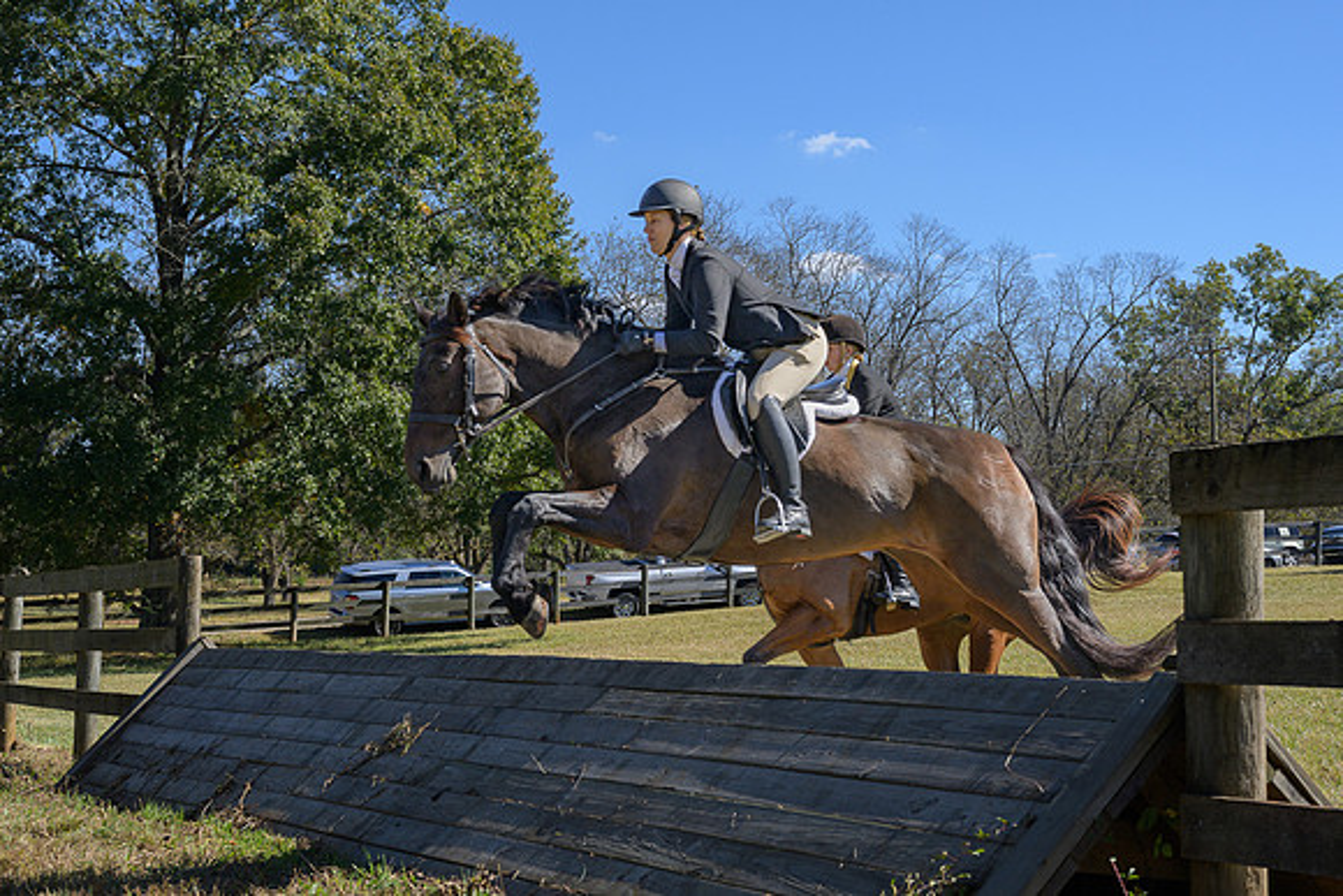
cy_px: 403
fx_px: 2056
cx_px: 733
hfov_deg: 36.2
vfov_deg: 24.6
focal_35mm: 55
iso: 200
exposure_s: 1/800
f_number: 5.6
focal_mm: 44
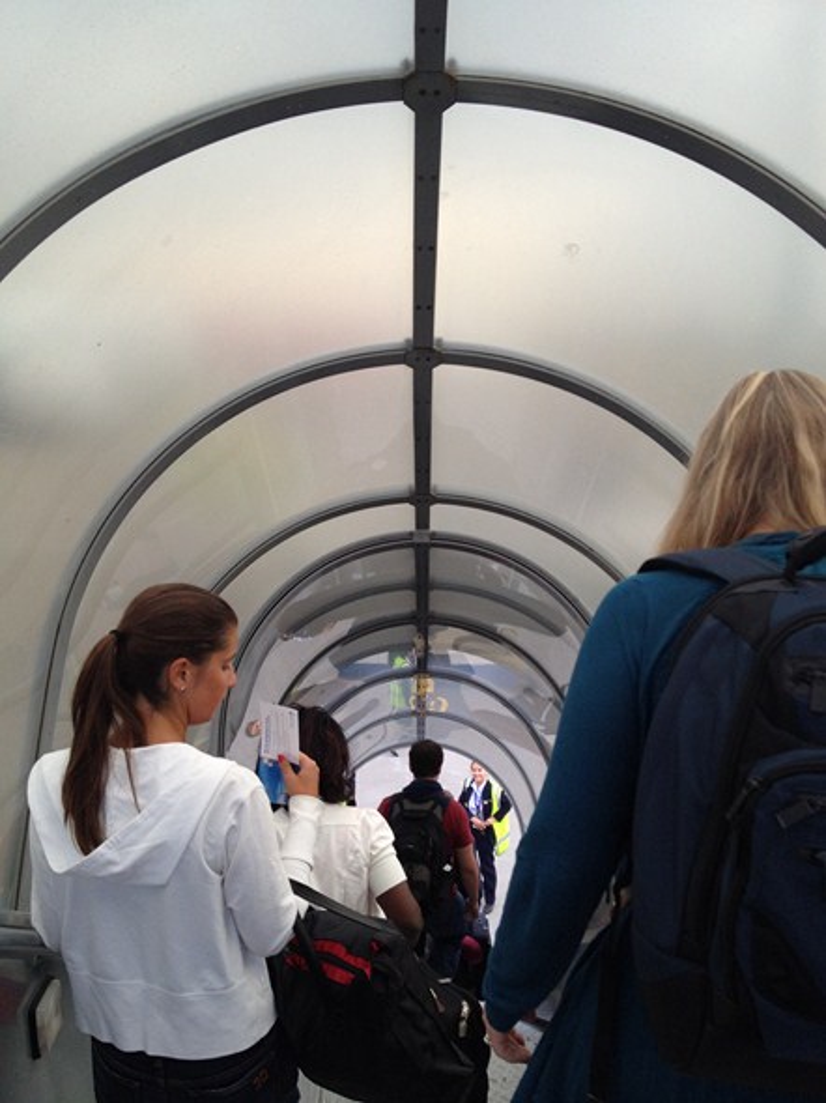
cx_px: 413
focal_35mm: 35
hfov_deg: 40.7
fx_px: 1114
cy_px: 552
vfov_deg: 52.6
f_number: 2.4
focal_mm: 4.28
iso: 100
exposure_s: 1/120
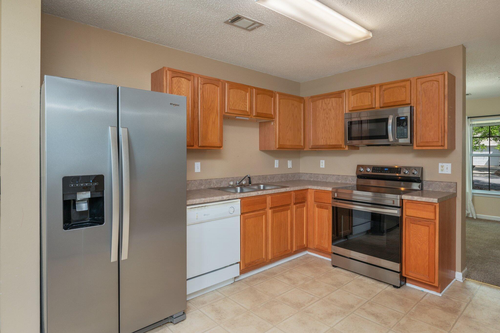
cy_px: 166
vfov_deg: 63.1
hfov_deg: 85.5
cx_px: 250
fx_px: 271
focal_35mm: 20
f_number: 9
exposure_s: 1/30
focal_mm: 19.5
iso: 500
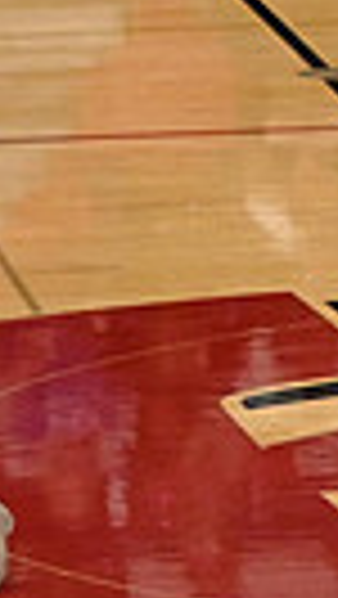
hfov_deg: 2.5
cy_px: 97
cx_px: 1194
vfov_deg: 4.5
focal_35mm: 478
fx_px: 7602
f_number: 4
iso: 6400
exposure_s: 1/400
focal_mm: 70
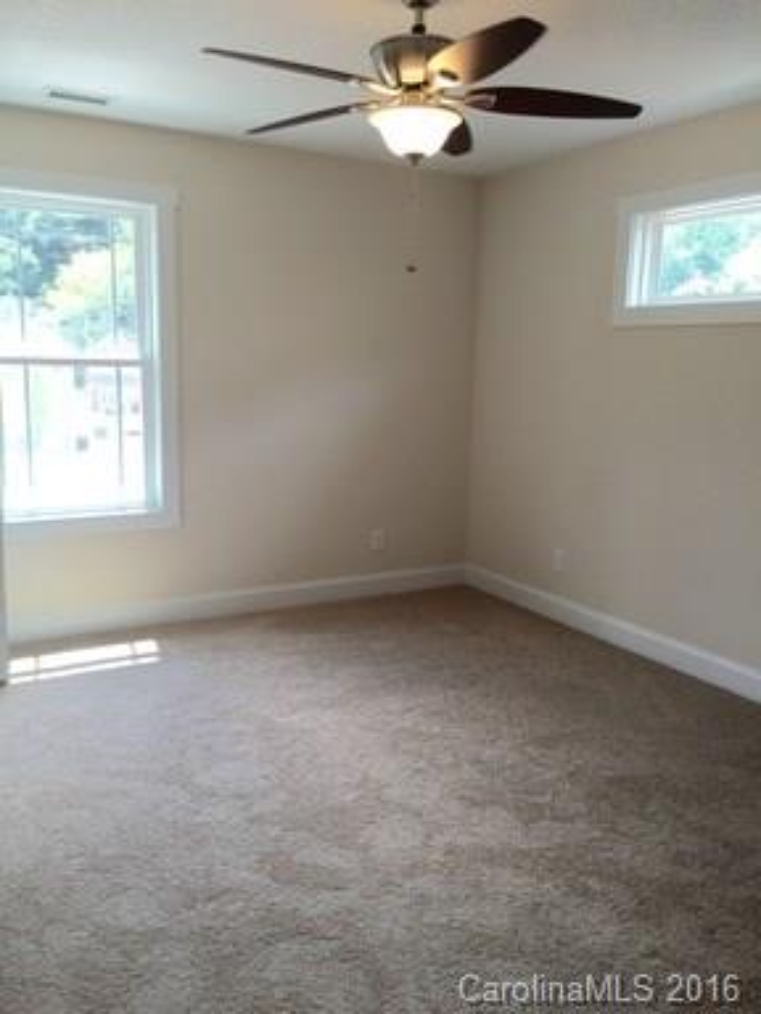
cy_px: 507
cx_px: 380
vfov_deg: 61.7
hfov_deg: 48.2
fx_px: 850
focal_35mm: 29
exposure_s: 1/120
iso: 40
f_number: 2.2
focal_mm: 4.15
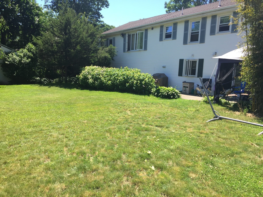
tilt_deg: -9.7
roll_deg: -1.4
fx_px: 220
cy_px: 98
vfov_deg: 48.2
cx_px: 132
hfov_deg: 61.7
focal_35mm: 29
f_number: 2.2
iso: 32
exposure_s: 1/775
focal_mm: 4.15
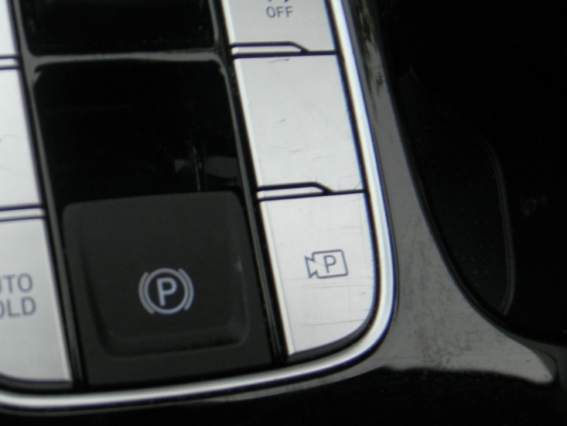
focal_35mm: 55
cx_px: 132
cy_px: 252
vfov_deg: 26.5
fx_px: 901
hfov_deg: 34.1
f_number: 3.5
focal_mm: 5
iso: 80
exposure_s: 1/84.7
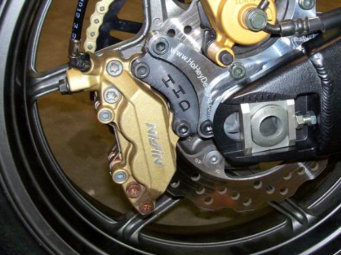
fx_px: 531
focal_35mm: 54
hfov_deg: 35.0
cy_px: 67
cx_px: 244
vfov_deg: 26.7
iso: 80
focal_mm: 5.6
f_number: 2.7
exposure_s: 1/64
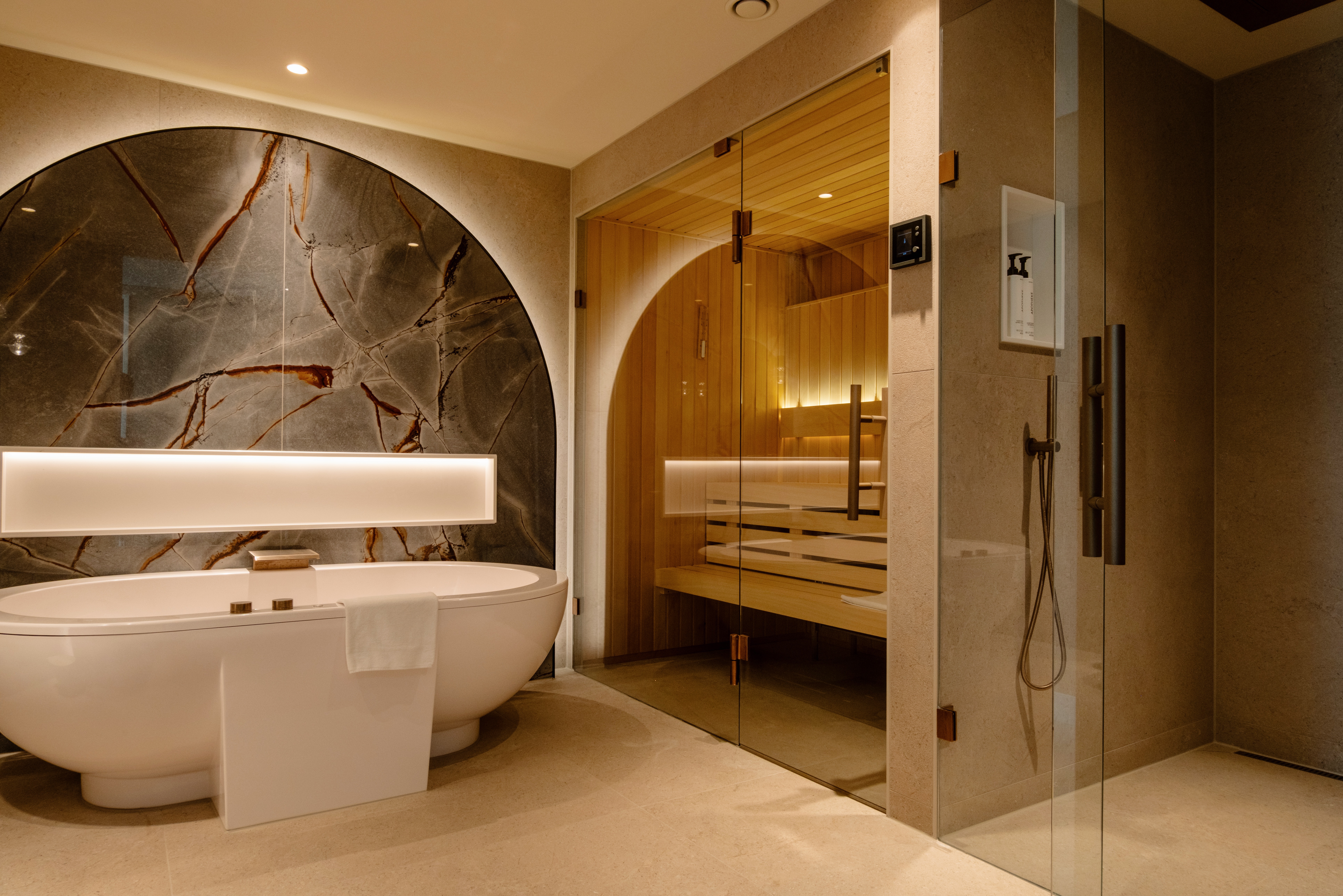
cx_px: 672
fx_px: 858
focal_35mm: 23
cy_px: 448
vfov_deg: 55.1
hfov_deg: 76.1
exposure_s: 1/4
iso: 250
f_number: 10
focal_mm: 15
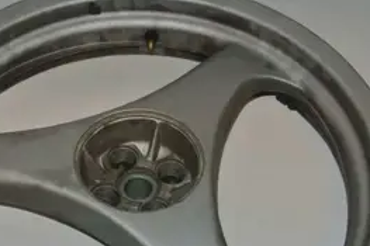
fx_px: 842
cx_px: 135
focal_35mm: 82
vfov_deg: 16.4
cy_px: 214
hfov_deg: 24.7
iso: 200
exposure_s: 1/60
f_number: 4.2
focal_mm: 15.1
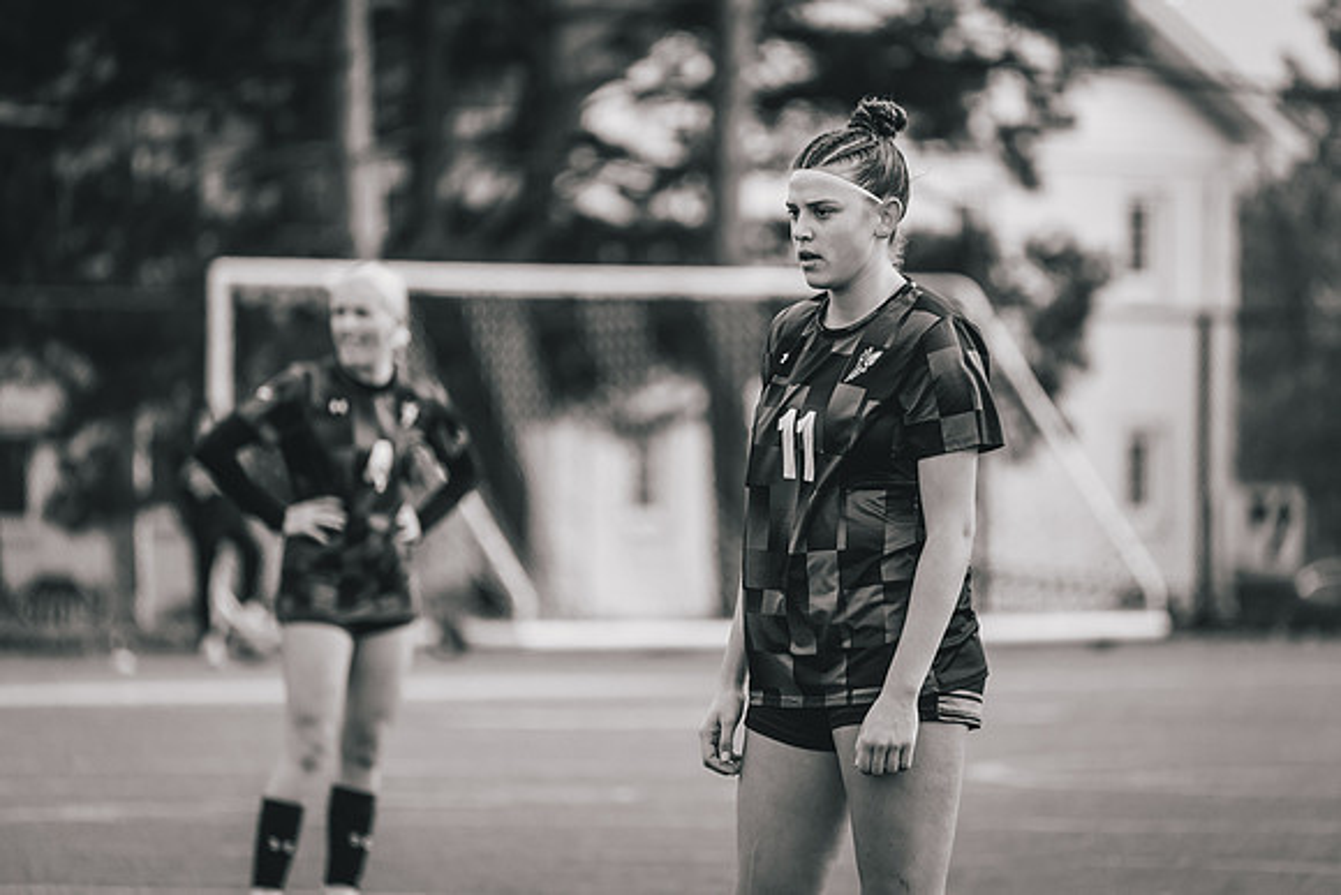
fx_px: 16674
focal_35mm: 448
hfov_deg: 4.6
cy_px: 415
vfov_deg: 3.1
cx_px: 750
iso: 800
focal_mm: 400
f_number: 6.3
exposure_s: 1/800
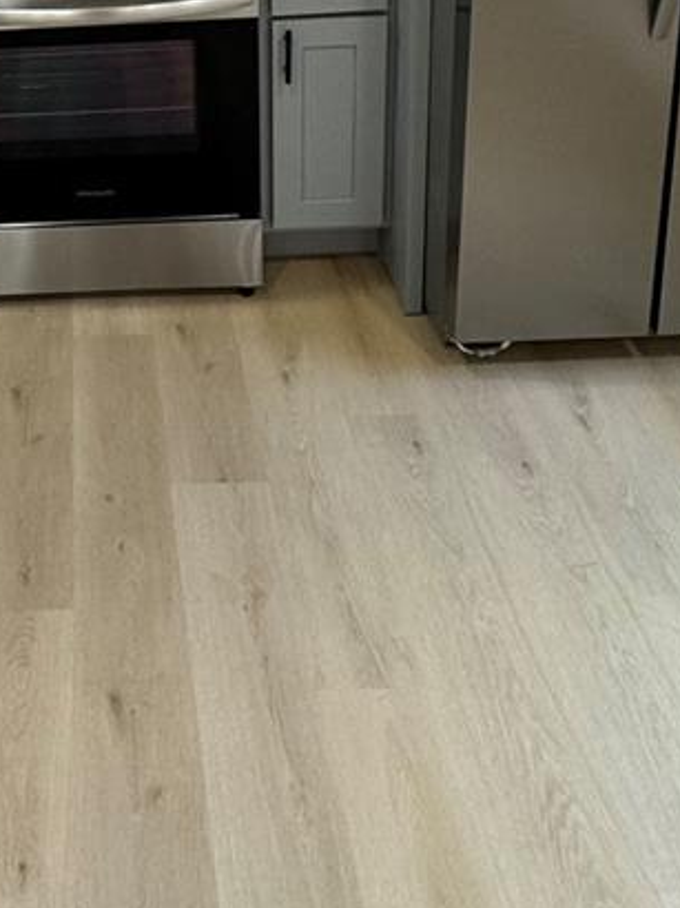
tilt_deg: -14.6
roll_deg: +2.7
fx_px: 1075
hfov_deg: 32.9
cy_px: -126
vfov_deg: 37.2
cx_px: 42
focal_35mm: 41
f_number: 2.2
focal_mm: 2.22
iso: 250
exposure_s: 1/120
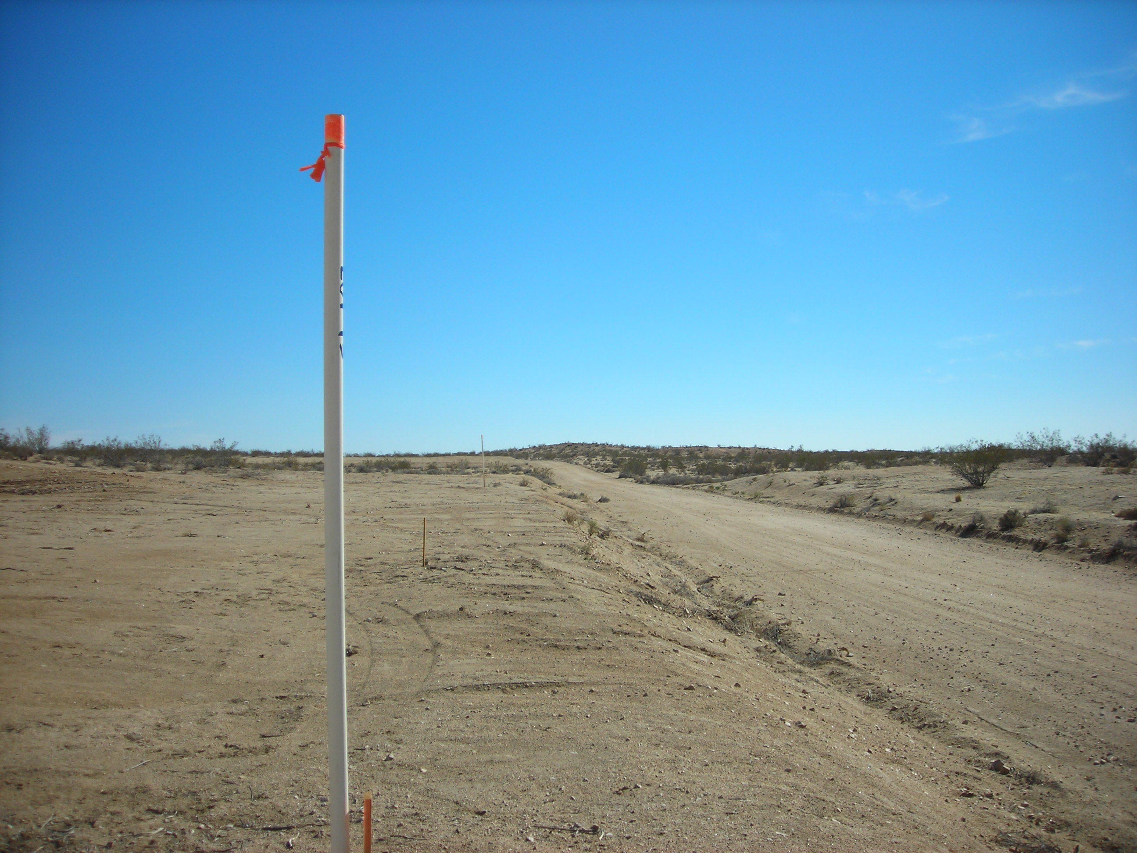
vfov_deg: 37.7
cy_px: 426
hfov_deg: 49.0
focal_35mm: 38
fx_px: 1248
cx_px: 568
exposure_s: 1/292
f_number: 6.4
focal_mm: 6.3
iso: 50
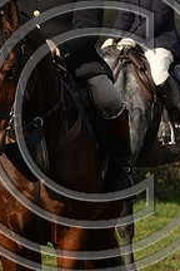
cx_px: 68
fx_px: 3622
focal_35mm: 483
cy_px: 93
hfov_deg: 2.8
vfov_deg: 4.3
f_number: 7.1
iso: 800
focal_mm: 180
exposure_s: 1/1000
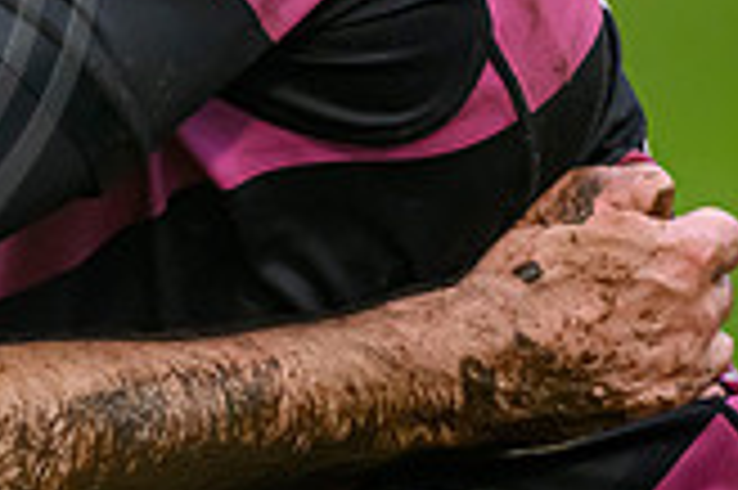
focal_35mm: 1417
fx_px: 29019
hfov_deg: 1.5
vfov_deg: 1.0
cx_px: -360
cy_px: -92
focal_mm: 400
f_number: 3.2
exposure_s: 1/1250
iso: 6400
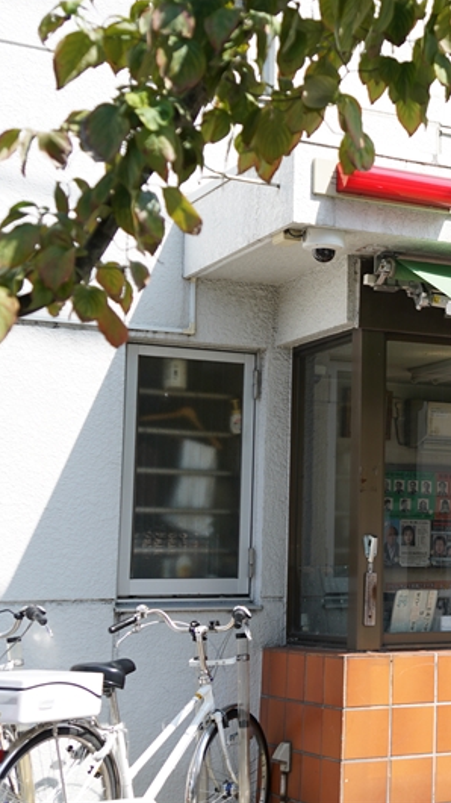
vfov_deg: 31.0
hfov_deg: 16.7
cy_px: 400
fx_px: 1446
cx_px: 595
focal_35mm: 68
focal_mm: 29
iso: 100
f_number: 4.5
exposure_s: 1/320
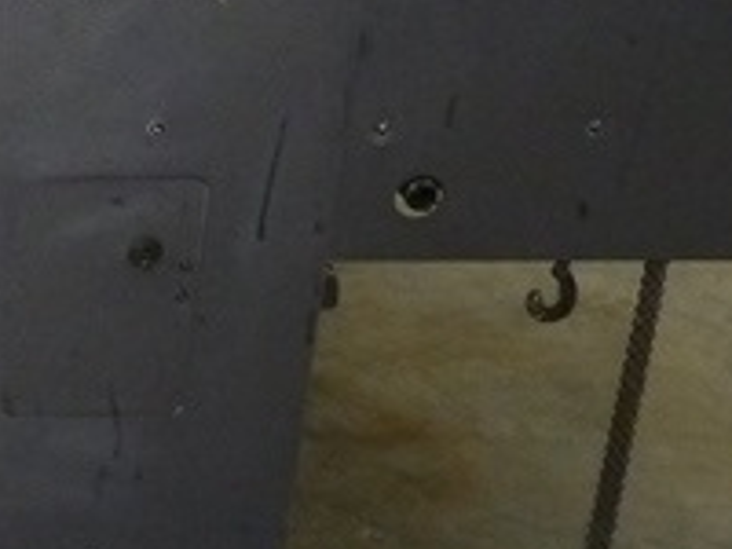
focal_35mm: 100
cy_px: -4
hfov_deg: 17.5
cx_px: -384
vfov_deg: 14.5
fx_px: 2115
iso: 250
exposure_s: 1/30
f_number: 3.3
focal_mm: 4.1
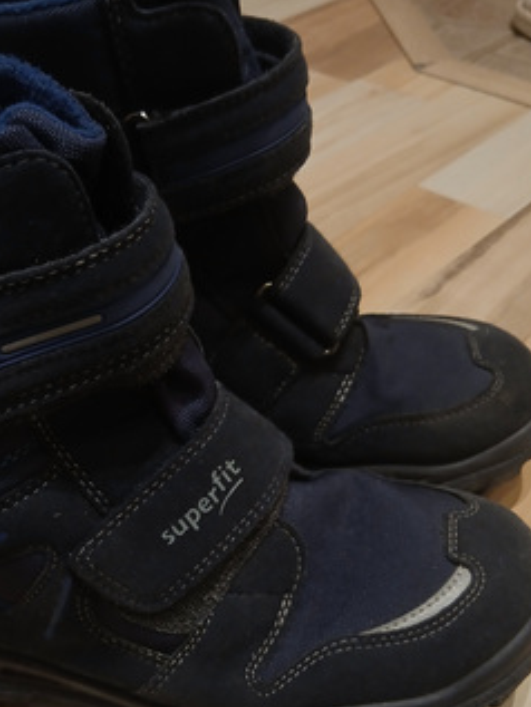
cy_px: 466
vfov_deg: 45.1
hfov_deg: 34.7
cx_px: 162
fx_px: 838
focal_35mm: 41
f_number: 1.8
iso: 250
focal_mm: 3.98
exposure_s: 1/25
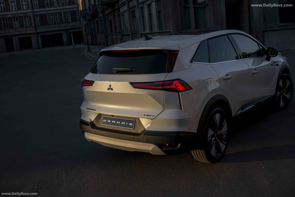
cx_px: 148
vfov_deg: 33.4
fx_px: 328
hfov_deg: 48.5
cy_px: 98
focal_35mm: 40
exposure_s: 1/1000
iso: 100
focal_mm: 40
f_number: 5
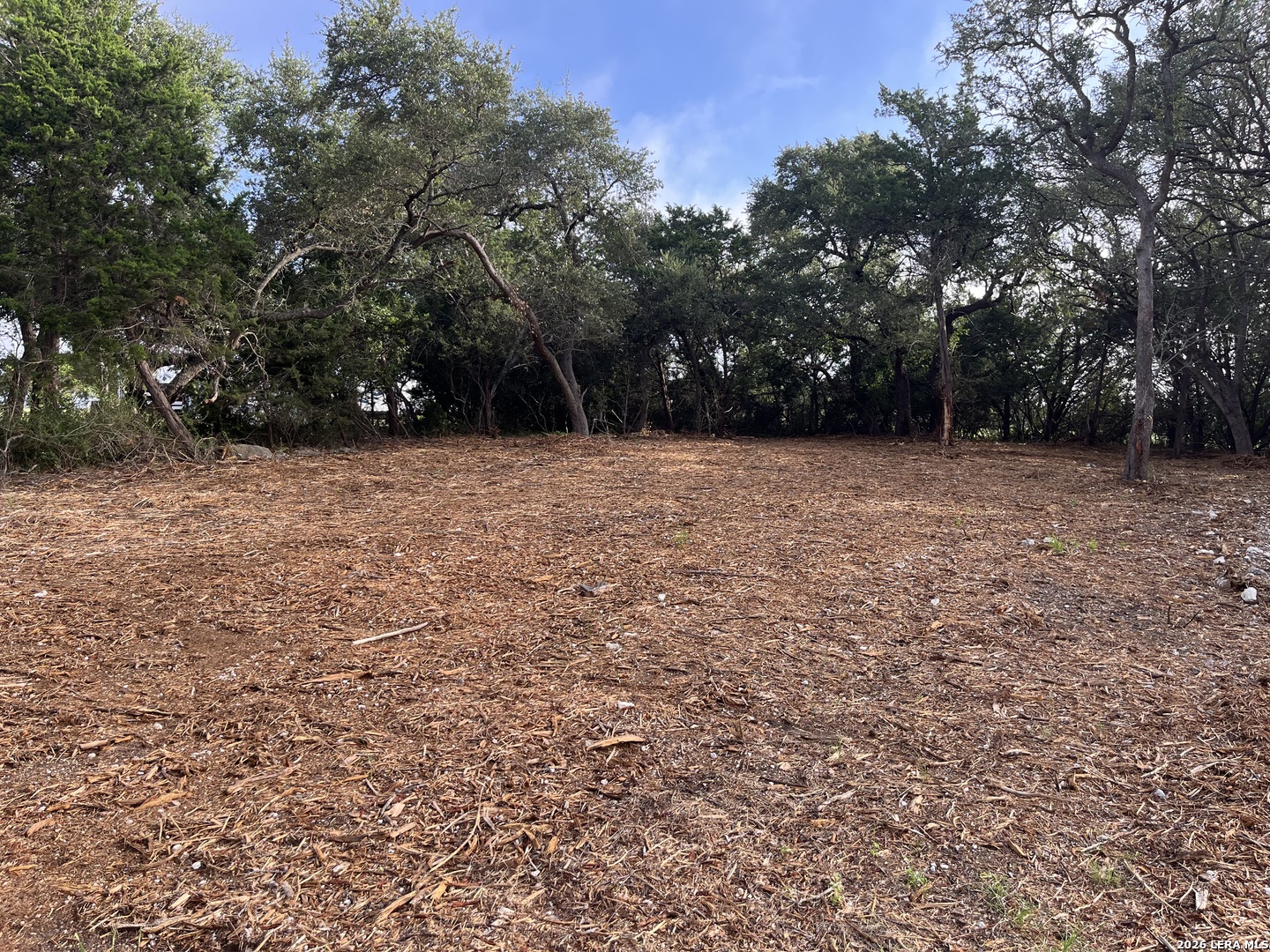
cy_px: 476
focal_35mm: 26
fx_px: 954
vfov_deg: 53.1
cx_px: 635
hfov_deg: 67.3
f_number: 1.6
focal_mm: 5.1
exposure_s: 1/471
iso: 50
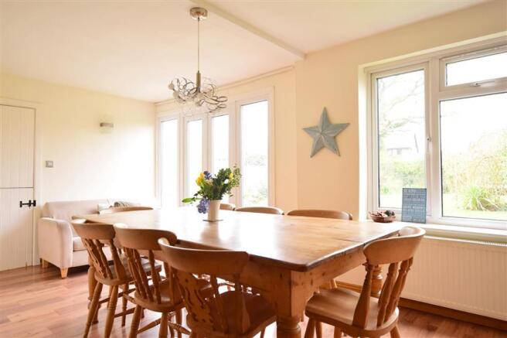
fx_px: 317
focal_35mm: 22
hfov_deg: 77.3
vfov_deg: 56.1
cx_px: 254
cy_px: 169
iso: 400
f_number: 5.6
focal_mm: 15
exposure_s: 1/25
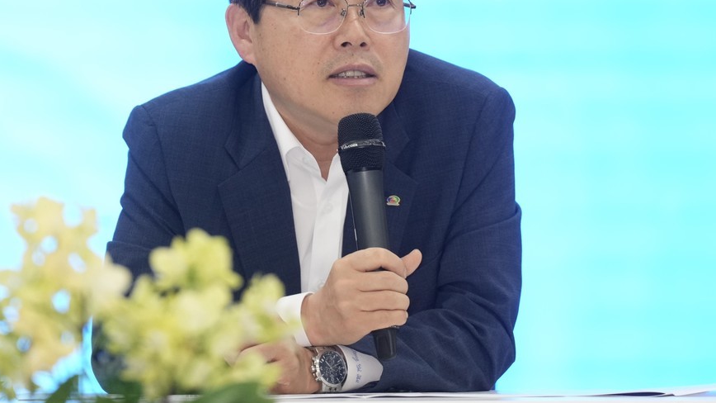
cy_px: 93
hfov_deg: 7.0
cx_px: 330
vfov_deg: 3.9
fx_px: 5866
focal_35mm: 309
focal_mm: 200
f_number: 3.2
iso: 1600
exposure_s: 1/250
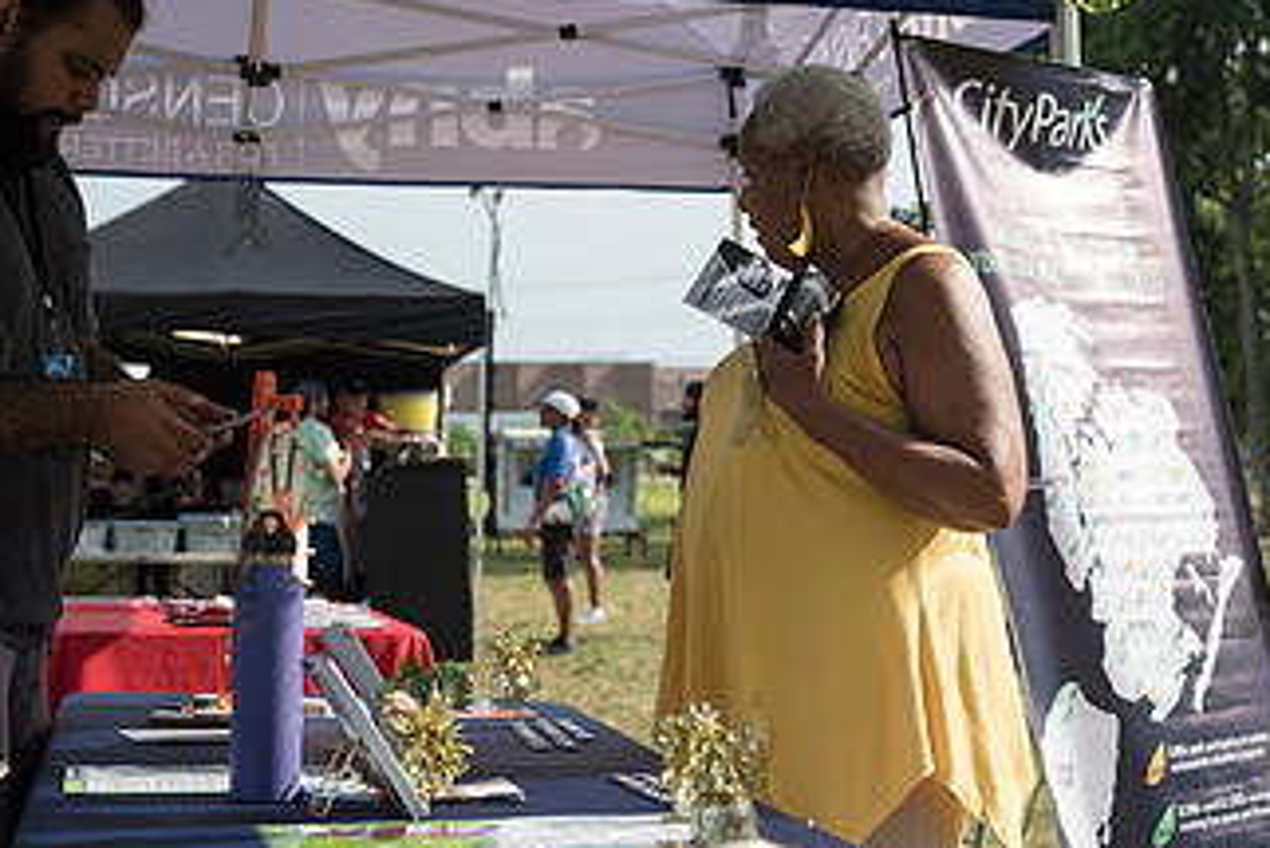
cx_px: 753
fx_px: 2541
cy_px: 377
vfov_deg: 18.9
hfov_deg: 28.0
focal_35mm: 72
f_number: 4
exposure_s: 1/2000
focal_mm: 40
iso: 200
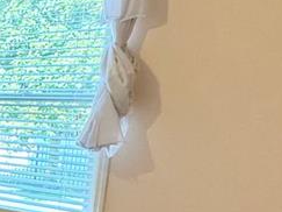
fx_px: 480
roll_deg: +0.4
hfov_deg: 23.8
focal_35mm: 59
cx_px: -168
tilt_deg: -13.6
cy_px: 197
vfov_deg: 24.0
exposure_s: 1/120
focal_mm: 2.22
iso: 250
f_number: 2.2
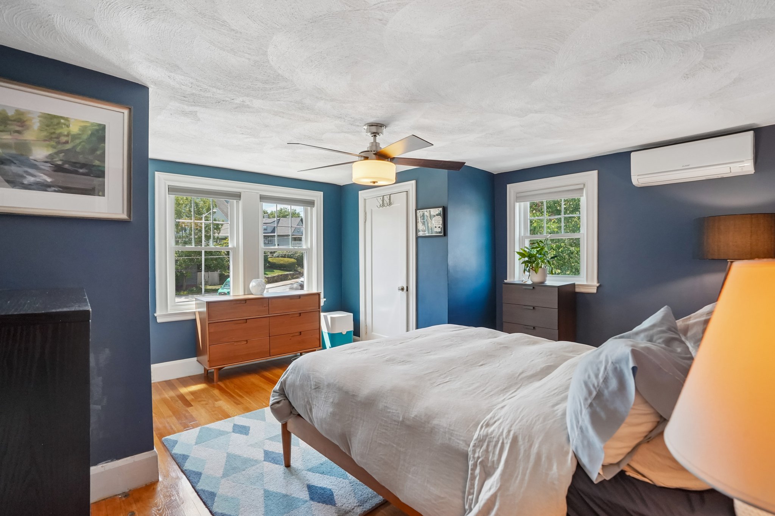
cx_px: 388
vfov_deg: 73.7
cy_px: 258
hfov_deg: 96.7
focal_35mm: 16
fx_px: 344
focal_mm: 16
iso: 640
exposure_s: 1/30
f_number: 8
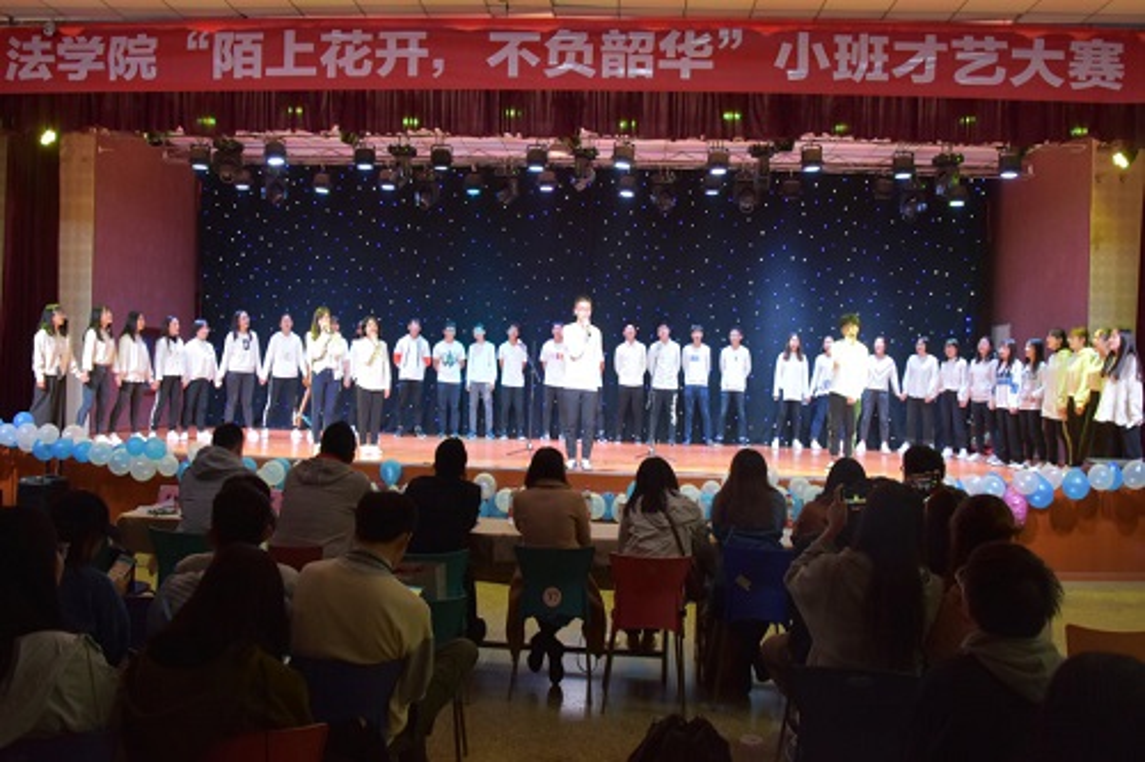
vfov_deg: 47.9
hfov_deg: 67.4
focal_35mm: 27
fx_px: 858
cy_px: 381
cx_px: 572
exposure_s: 1/40
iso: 800
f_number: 5.6
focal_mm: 18
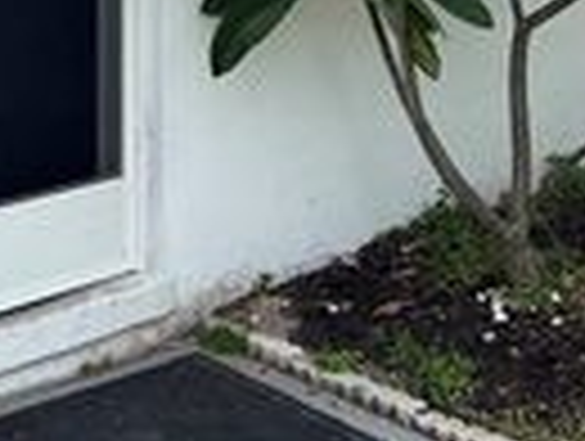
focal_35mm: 92
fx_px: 1558
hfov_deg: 21.3
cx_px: 274
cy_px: -146
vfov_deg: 15.3
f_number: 1.78
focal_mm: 6.76
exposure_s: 1/3145
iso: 100
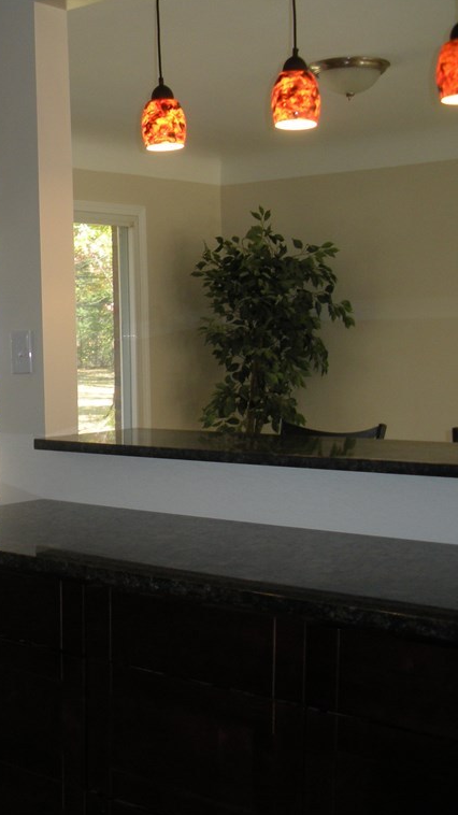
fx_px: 1145
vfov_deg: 39.2
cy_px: 406
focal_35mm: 53
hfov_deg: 21.6
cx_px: -32
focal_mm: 6.3
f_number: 3.5
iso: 106
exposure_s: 1/53.4
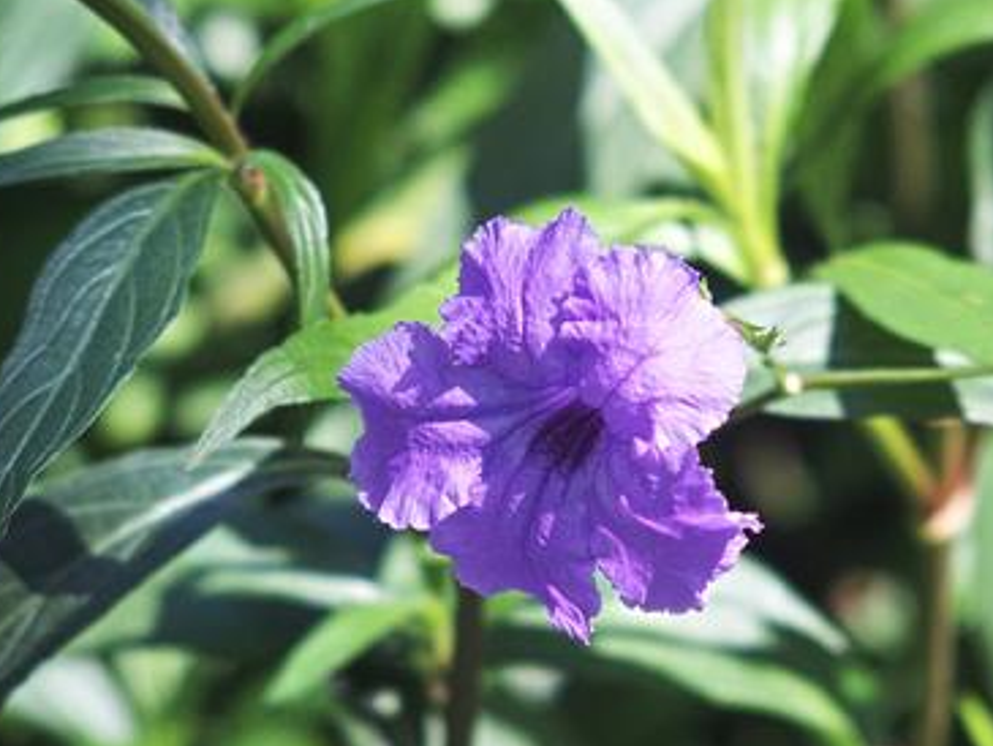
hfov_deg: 8.2
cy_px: 381
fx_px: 6916
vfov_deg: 6.2
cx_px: 503
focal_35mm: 241
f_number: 3.2
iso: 100
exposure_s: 1/400
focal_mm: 46.7
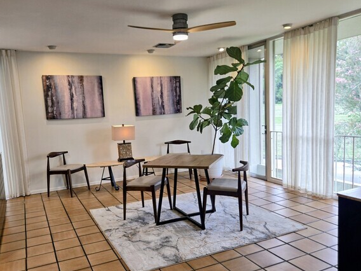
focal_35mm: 27
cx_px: 171
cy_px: 146
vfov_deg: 51.3
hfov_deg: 65.3
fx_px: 282
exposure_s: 1/120
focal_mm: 5.4
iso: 100
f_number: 1.8
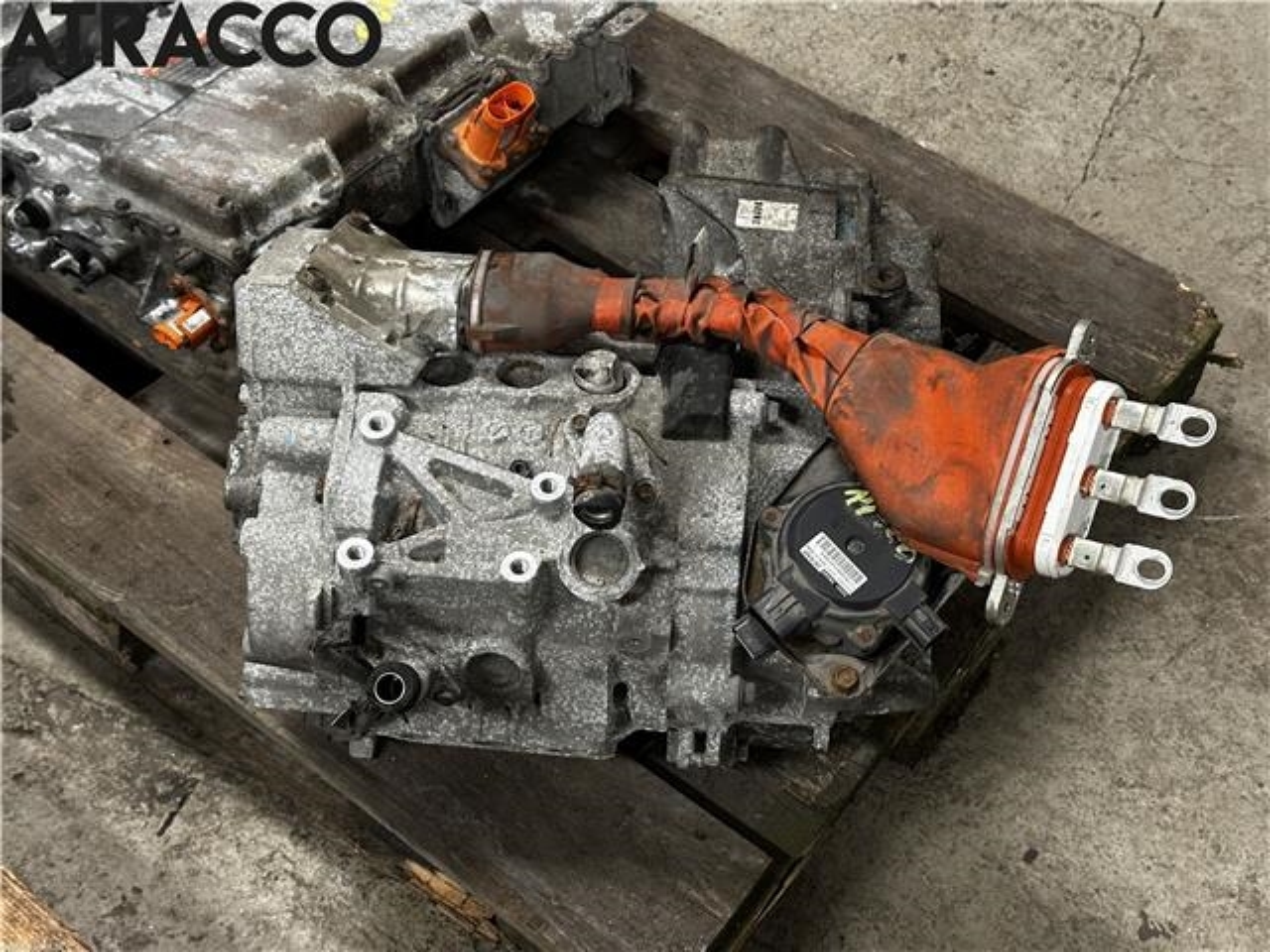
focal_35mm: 48
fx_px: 1761
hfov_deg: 39.7
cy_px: 476
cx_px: 635
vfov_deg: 30.3
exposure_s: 1/33
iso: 200
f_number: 1.78
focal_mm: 6.86
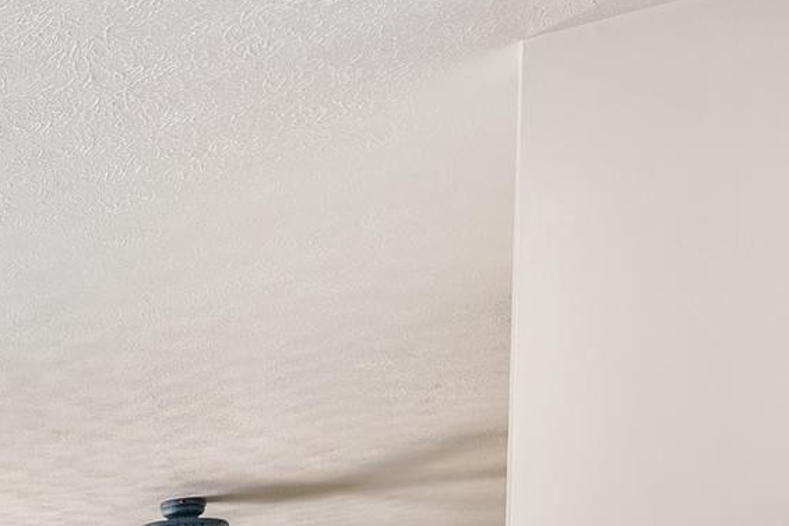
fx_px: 1271
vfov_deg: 19.9
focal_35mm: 58
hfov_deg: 22.7
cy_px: 811
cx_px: -575
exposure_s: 1/4
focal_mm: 16
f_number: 6.3
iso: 320
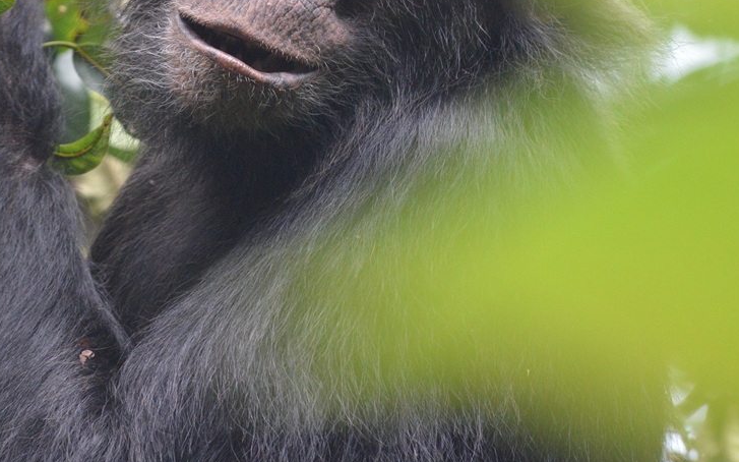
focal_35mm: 1239
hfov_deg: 1.7
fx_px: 24948
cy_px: 13
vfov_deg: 1.1
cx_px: 369
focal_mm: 600
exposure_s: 1/250
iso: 5000
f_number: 10
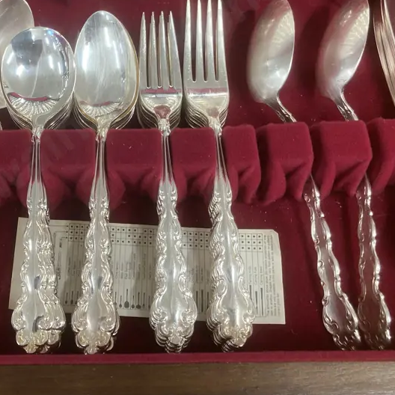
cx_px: 86
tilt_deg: -66.2
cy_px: 121
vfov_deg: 34.9
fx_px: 620
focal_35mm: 48
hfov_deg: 34.4
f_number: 1.8
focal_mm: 3.99
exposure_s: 1/50
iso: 160
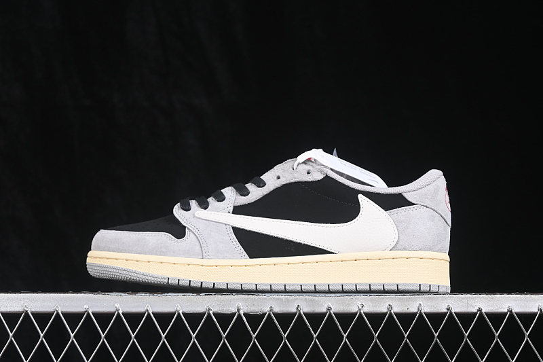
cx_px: 272
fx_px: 1131
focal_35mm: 75
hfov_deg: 27.0
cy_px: 181
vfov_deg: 18.2
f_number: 6.3
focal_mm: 50
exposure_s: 1/60
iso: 160
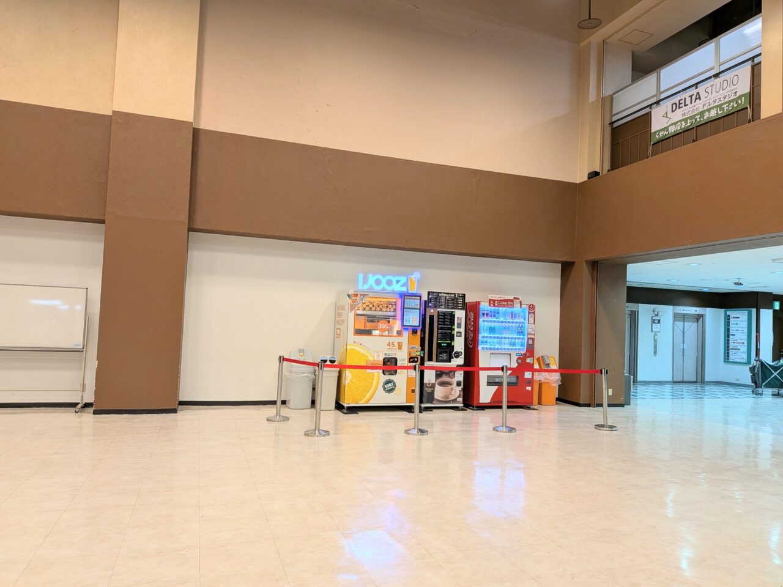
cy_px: 294
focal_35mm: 24
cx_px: 392
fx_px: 543
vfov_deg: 56.8
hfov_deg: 71.6
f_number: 1.7
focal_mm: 4.53
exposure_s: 1/376
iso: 31
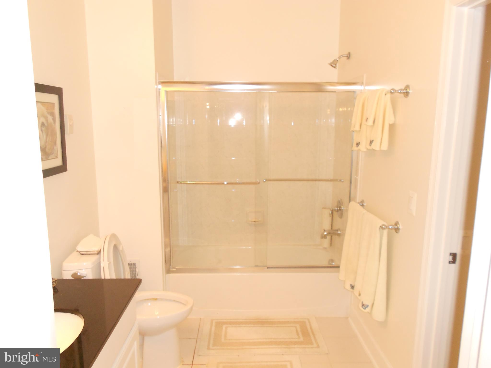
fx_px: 369
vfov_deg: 53.1
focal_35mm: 26
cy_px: 184
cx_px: 246
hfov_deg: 67.3
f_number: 3.2
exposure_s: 1/25
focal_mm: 4.6
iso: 200
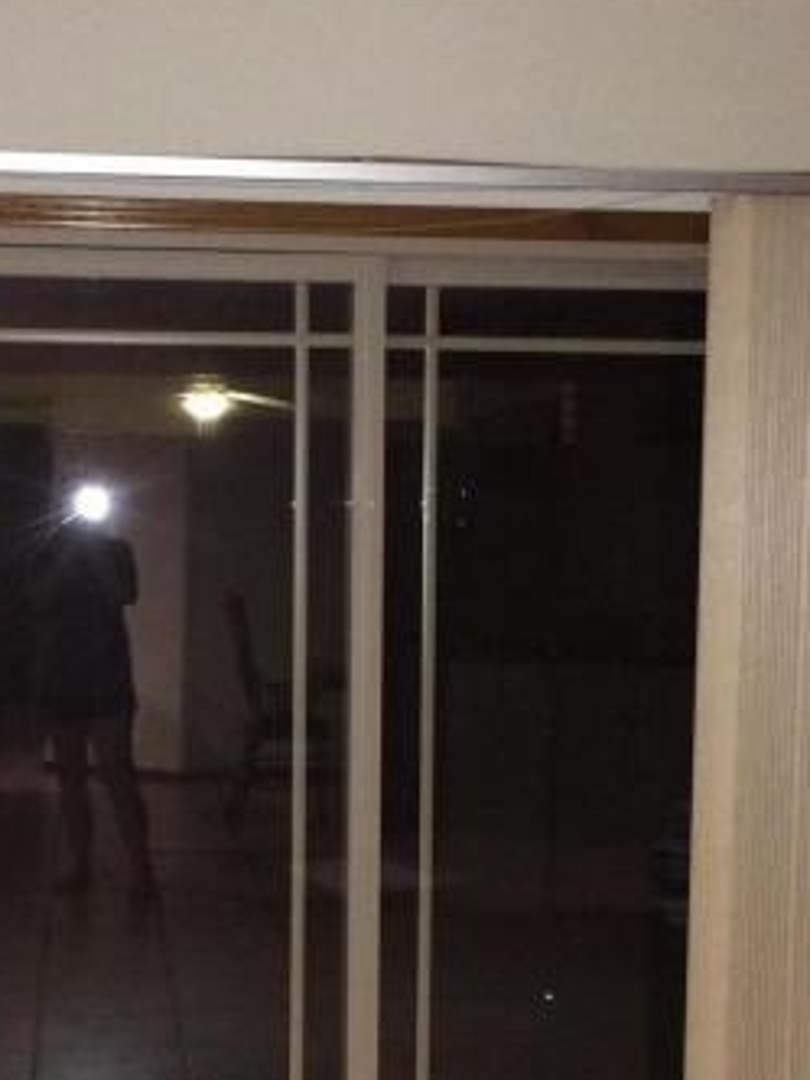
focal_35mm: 67
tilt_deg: -7.3
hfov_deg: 21.9
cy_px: 735
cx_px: 322
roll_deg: +0.2
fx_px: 2090
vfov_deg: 28.7
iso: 320
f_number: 2.2
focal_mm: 4.15
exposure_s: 1/16
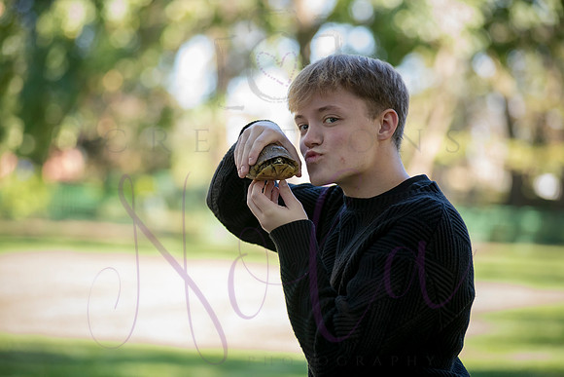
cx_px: 282
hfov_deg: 15.2
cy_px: 188
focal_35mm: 135
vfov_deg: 10.2
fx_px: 2115
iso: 800
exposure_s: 1/320
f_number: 4
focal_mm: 135
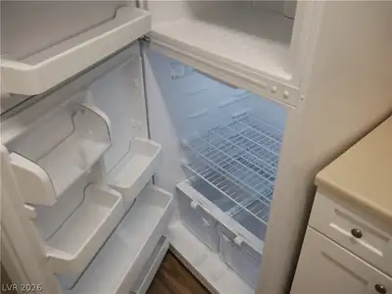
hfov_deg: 63.4
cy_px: 147
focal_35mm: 28
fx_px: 317
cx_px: 196
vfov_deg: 49.7
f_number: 3.5
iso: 400
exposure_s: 1/60
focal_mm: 14
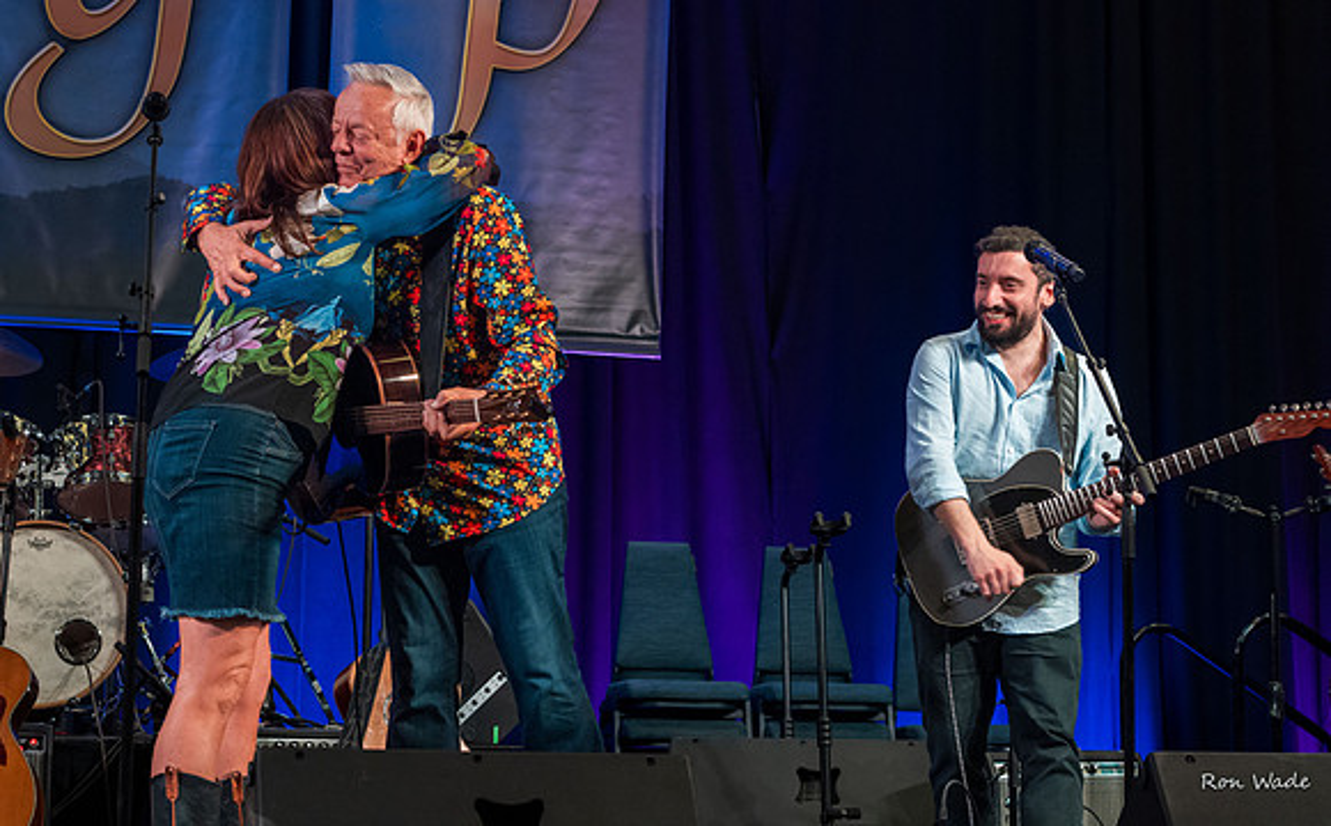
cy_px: 330
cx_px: 585
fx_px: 2899
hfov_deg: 25.8
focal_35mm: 80
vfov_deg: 16.2
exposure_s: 1/200
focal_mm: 70
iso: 10000
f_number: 7.1
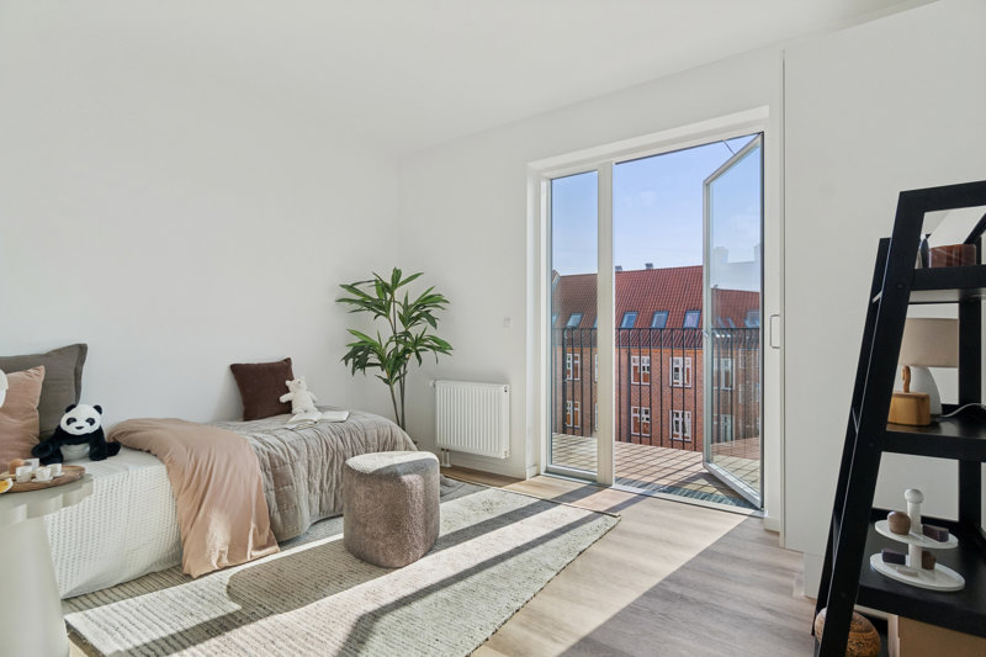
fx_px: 452
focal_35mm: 16
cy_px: 328
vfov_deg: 72.0
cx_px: 493
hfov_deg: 95.0
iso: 200
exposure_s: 1/320
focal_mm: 11
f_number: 8
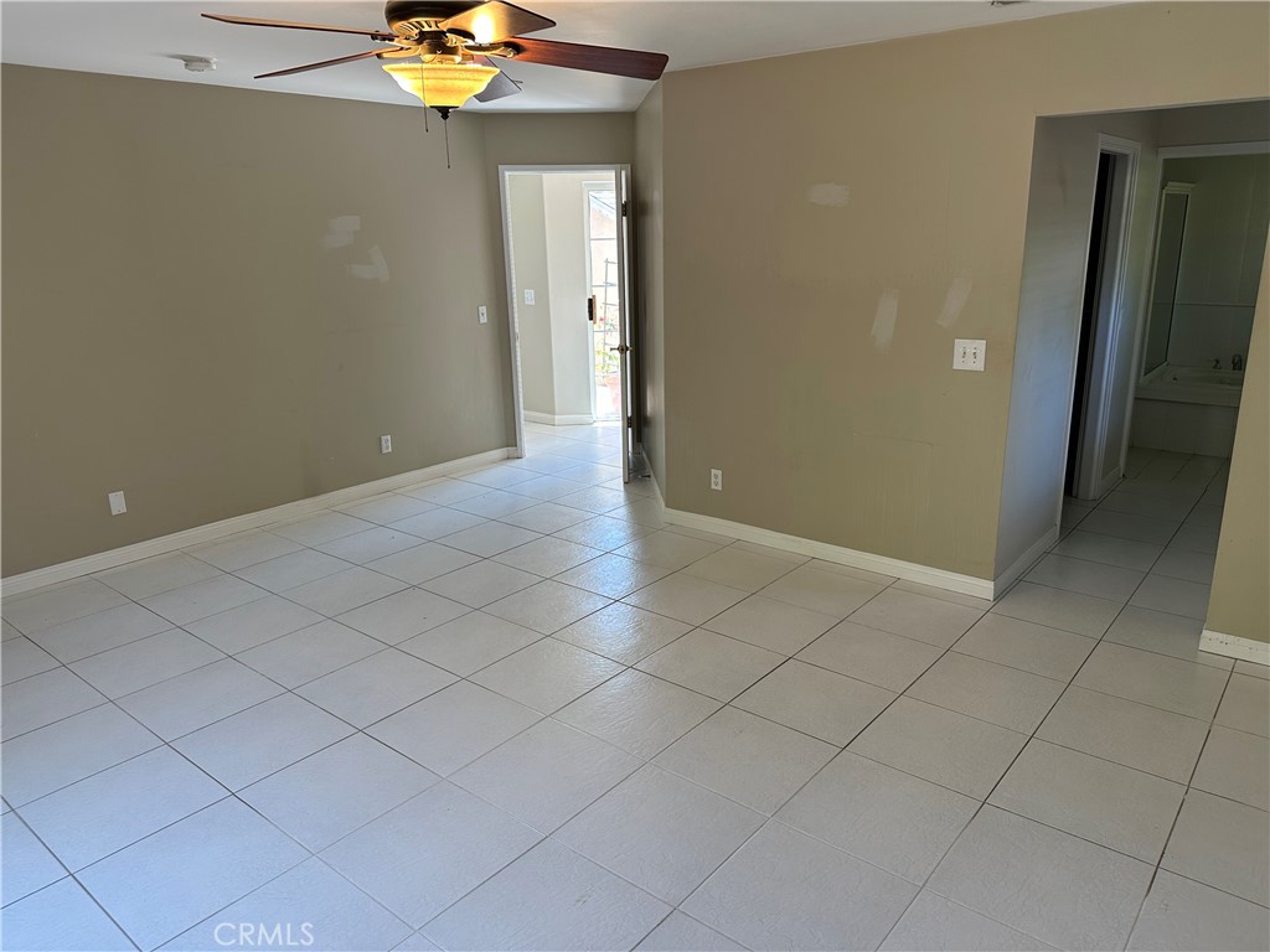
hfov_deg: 71.6
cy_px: 476
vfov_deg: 56.8
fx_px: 881
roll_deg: +0.6
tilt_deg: -14.9
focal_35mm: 24
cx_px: 635
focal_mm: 6.86
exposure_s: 1/120
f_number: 1.78
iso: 125
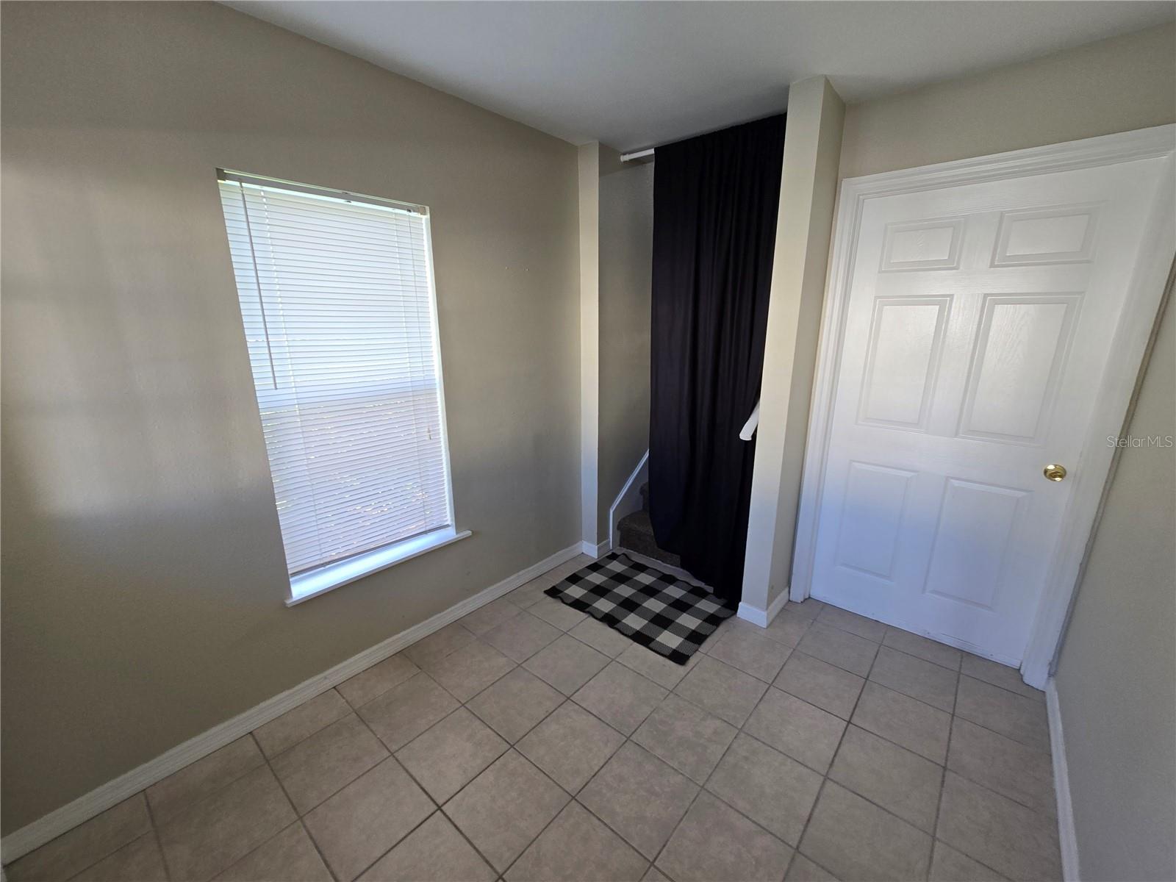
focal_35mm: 13
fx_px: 442
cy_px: 441
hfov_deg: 106.2
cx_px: 588
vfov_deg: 89.9
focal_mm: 2.2
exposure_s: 1/60
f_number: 2.2
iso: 64
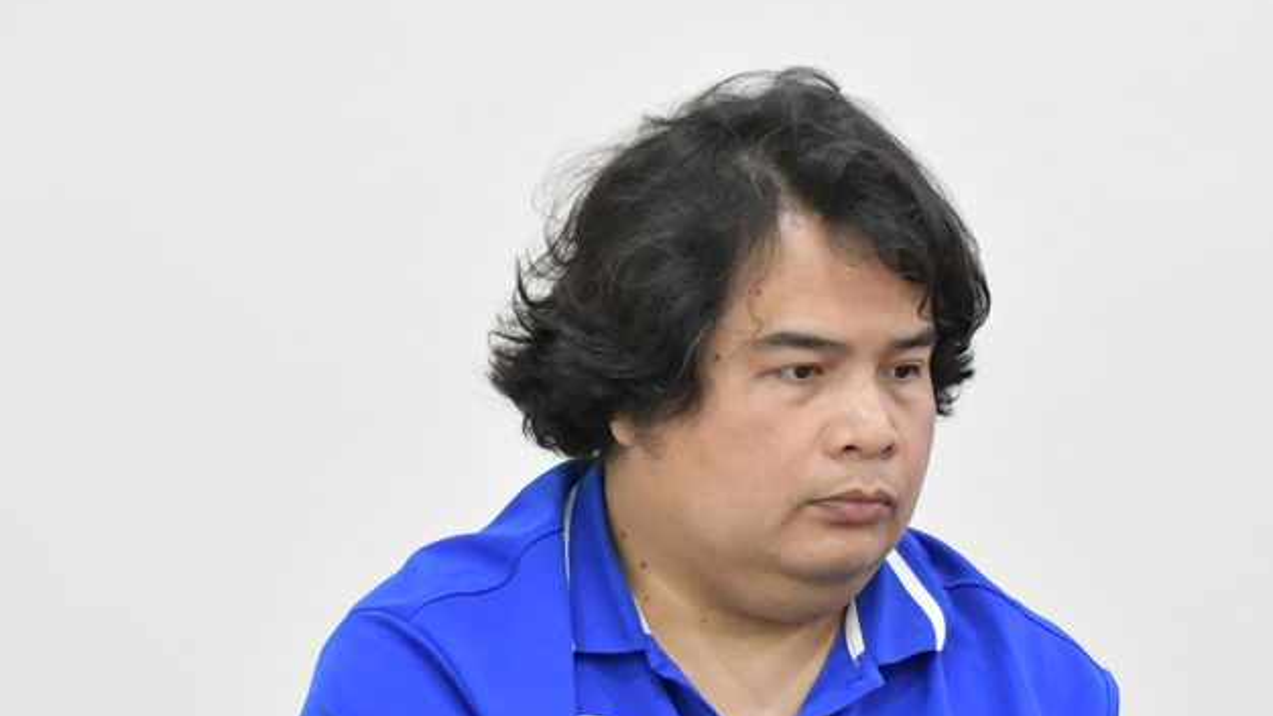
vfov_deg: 4.7
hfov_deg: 8.4
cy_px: 650
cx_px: 716
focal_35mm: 257
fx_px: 8674
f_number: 5.6
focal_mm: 100
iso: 8000
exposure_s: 1/125
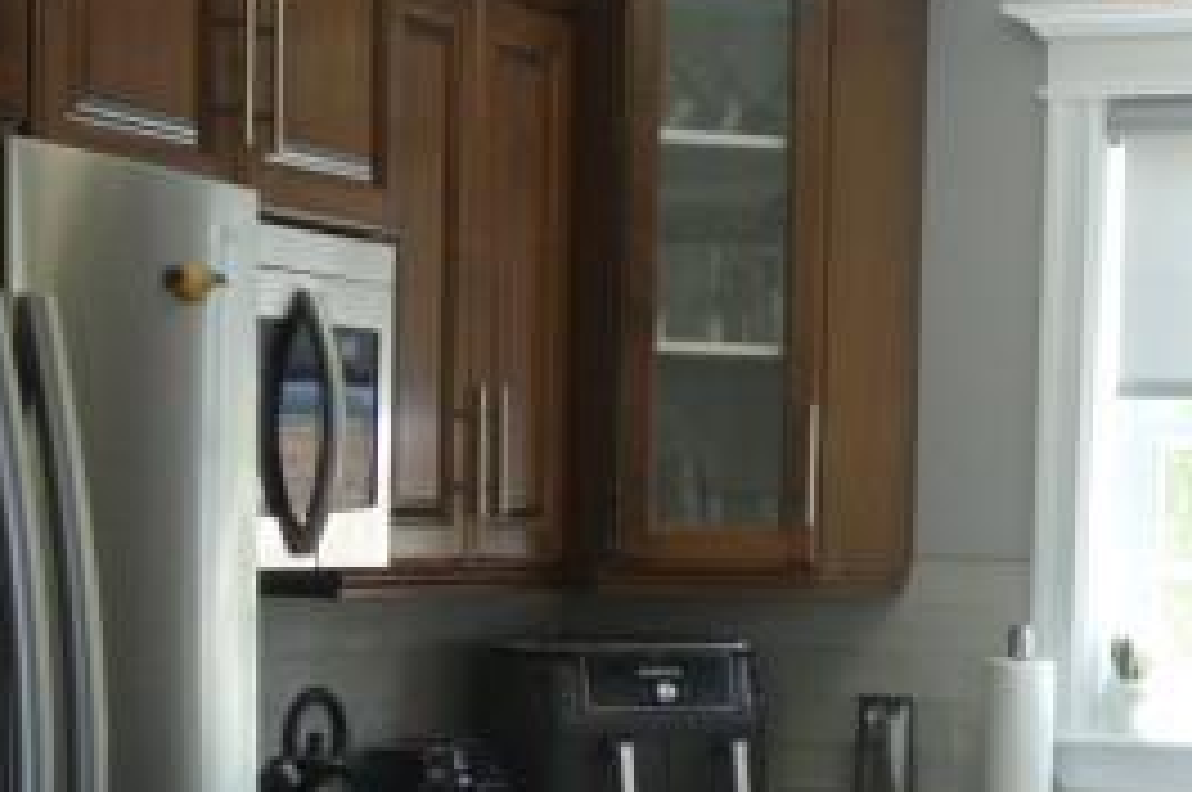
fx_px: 2910
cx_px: 886
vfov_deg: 15.2
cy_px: 837
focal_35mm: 88
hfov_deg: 22.9
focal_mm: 6.3
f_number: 3.5
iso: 200
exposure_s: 1/30
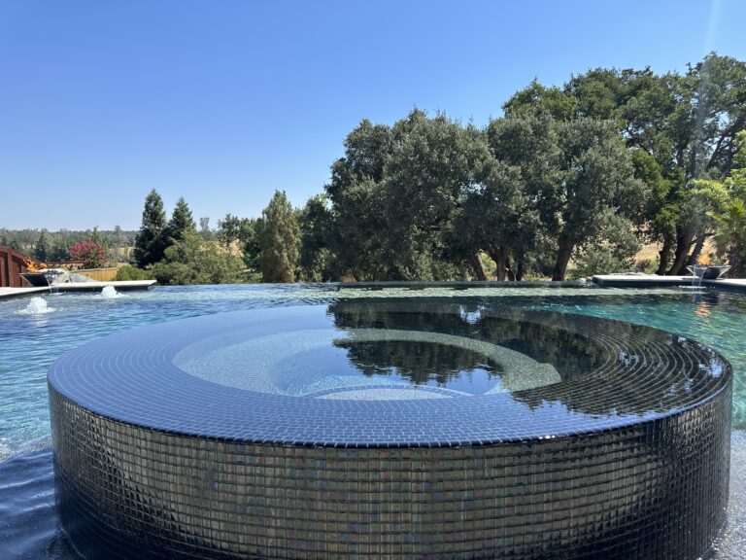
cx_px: 373
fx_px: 517
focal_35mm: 24
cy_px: 280
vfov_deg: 56.8
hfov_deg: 71.6
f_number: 1.78
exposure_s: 1/3058
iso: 80
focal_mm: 6.86
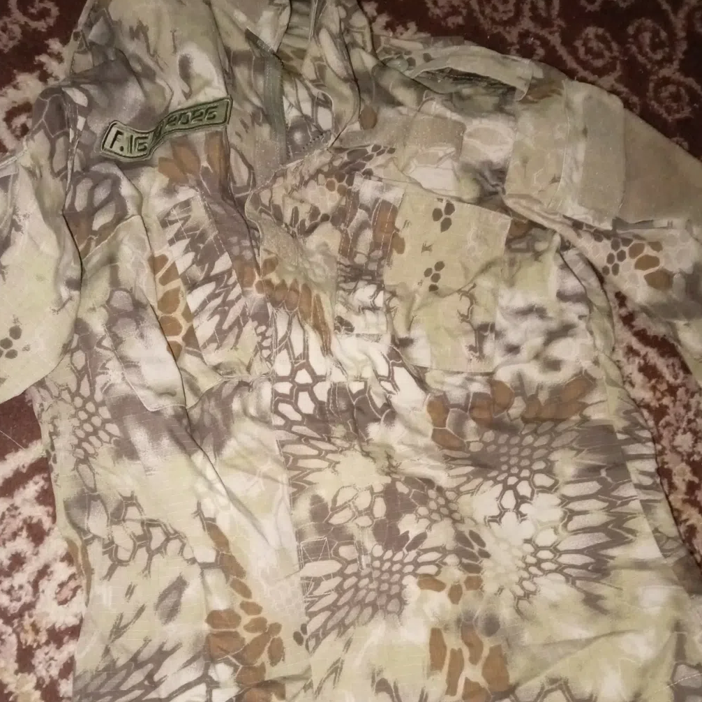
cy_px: 459
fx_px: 688
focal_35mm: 30
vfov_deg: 53.1
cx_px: 353
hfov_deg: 54.0
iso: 1725
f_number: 1.8
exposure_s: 1/16.7
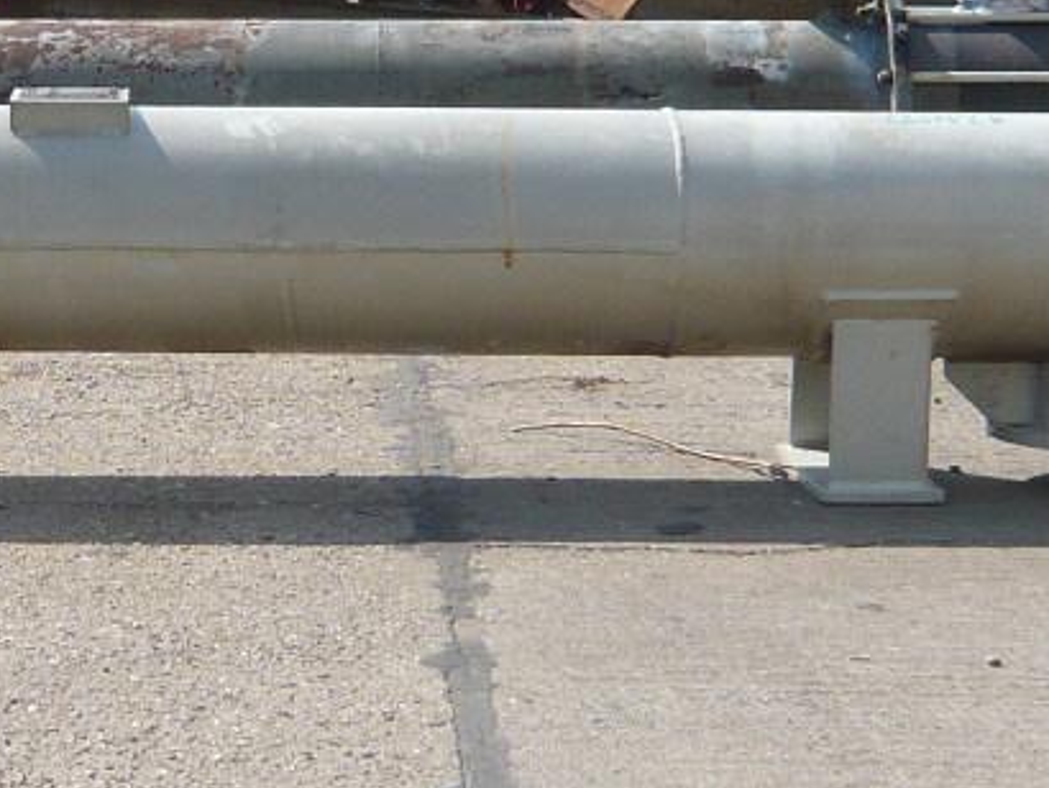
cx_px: 133
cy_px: 197
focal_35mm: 103
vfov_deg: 14.3
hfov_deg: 18.8
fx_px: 3123
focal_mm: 4.6
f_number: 8
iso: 100
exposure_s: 1/125
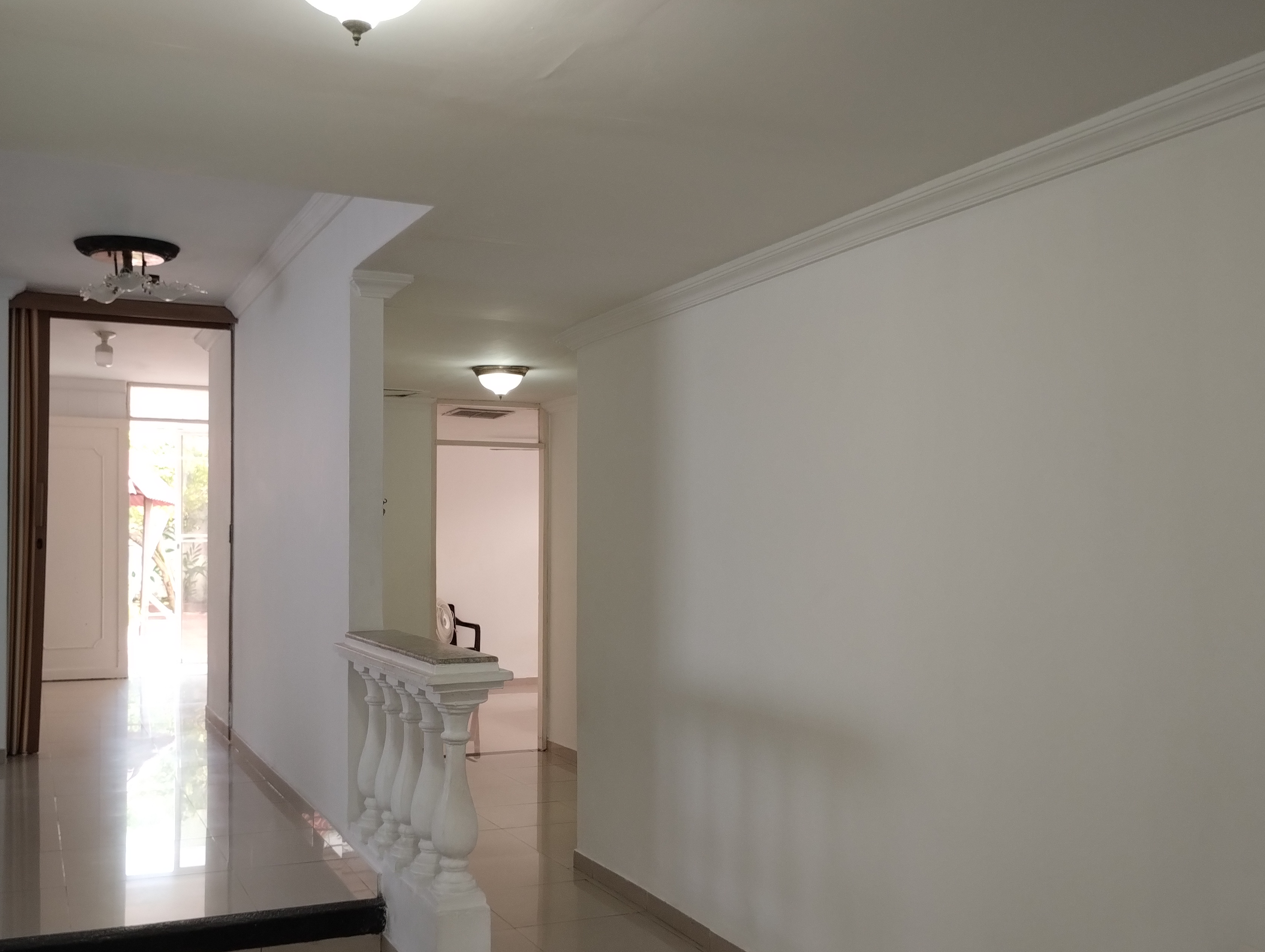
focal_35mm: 34
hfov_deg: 53.8
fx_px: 1244
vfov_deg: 41.8
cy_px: 541
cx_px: 572
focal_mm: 4.27
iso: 394
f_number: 1.8
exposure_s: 1/30
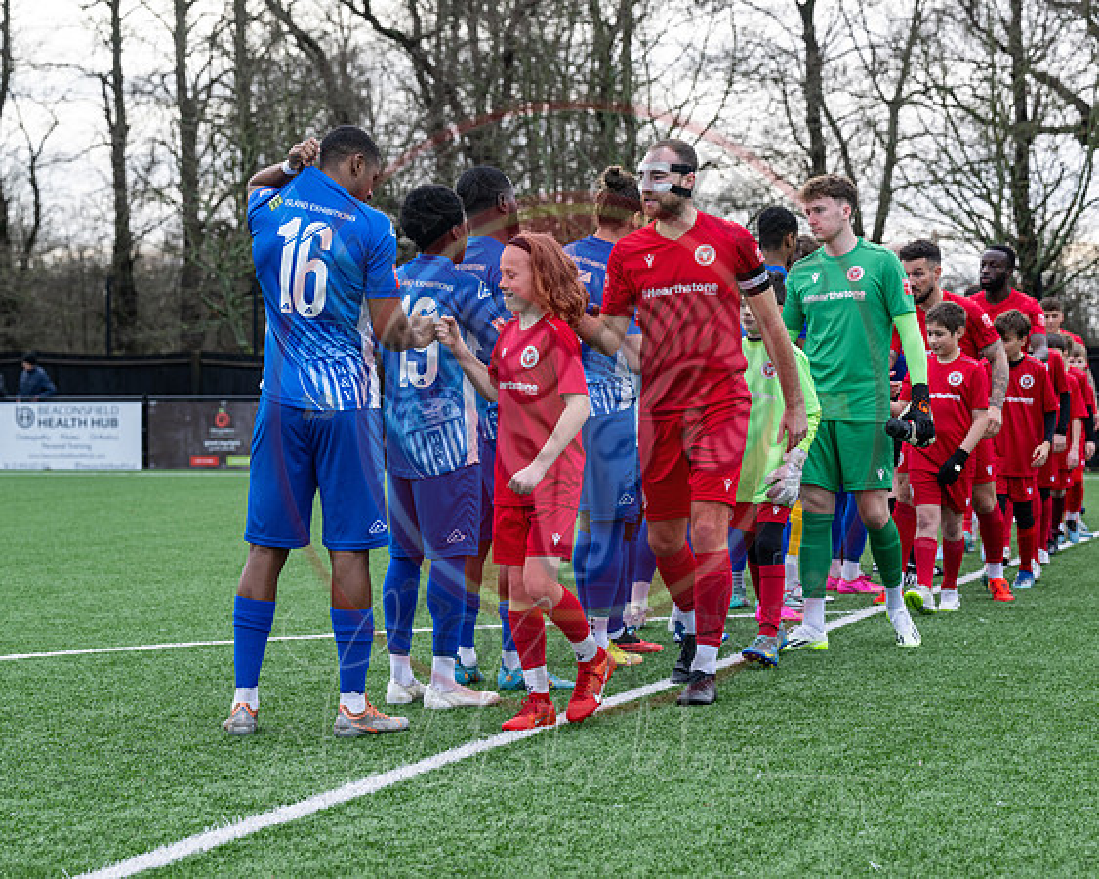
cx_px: 596
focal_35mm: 90
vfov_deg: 17.1
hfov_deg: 21.2
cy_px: 440
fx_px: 2929
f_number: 5
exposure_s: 1/250
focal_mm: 80
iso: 250
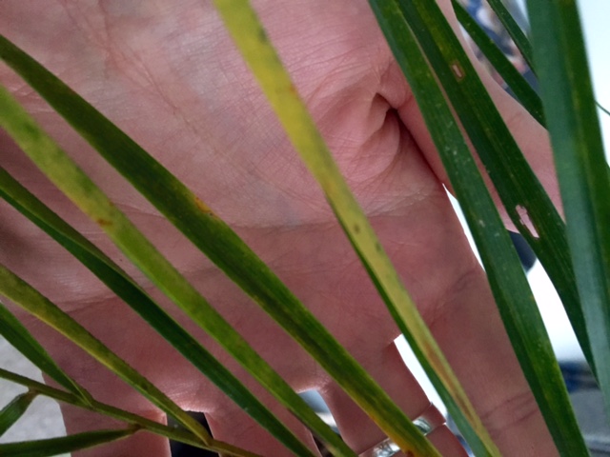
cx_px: 305
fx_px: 511
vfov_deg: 48.2
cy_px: 228
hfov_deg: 61.7
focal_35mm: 29
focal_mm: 4.15
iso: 400
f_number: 2.2
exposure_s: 1/15
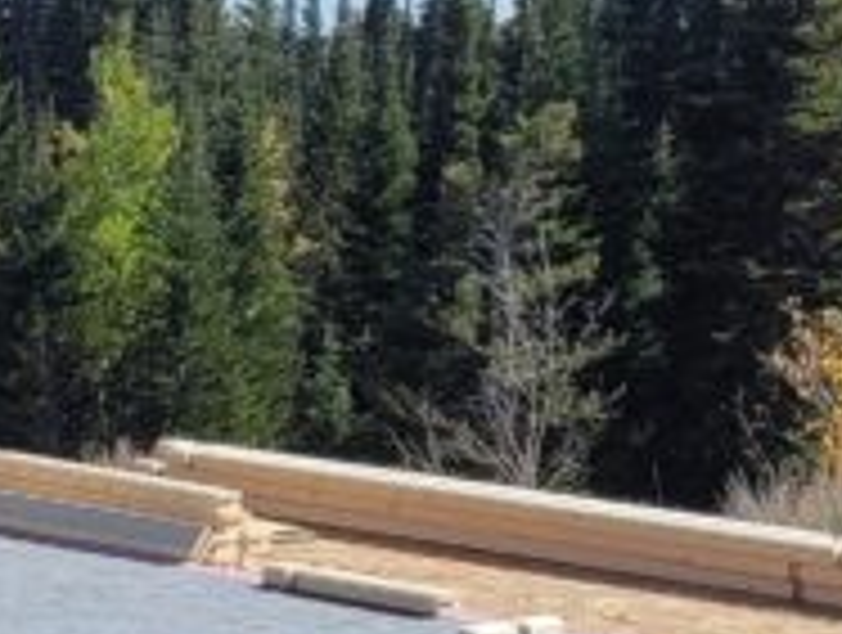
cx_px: -693
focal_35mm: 142
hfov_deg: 12.6
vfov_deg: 10.4
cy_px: 562
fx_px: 3461
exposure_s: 1/2812
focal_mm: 5.4
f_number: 1.8
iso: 40
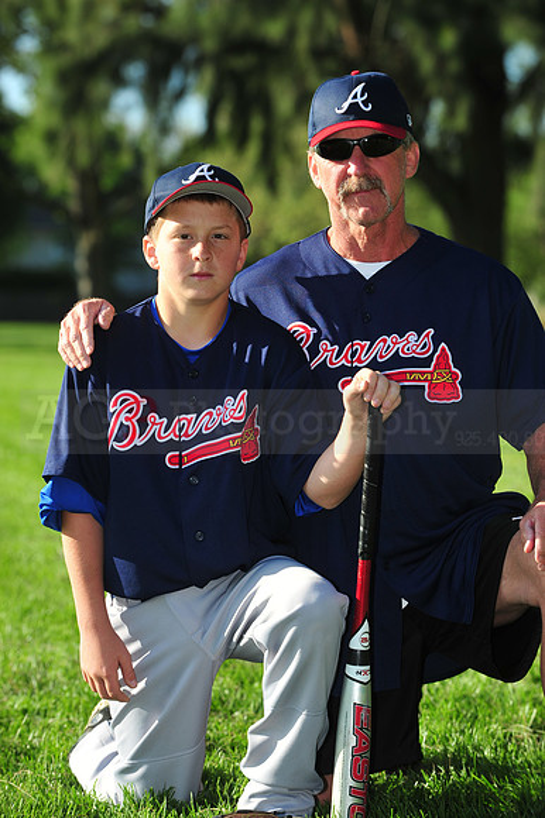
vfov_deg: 12.5
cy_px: 409
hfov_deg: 8.3
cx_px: 272
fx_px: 3751
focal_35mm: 165
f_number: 6.3
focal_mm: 165
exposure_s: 1/500
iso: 200
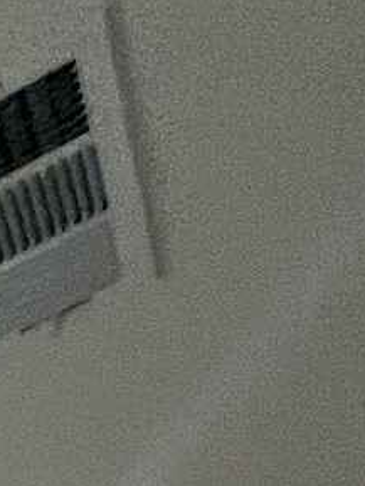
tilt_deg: -3.3
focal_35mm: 92
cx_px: -691
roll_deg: -0.1
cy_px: 1663
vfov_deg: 9.8
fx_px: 1292
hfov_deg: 11.1
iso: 160
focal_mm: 1.57
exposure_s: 1/99
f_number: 1.8
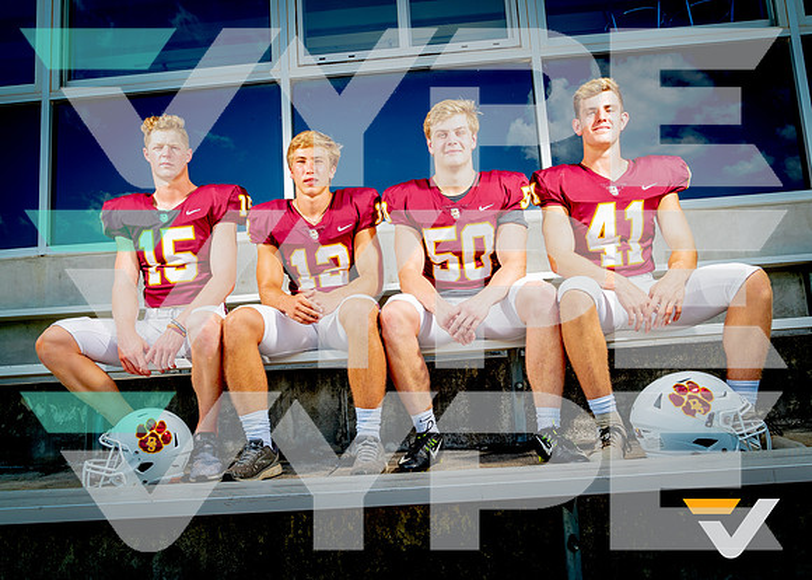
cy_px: 290
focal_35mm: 25
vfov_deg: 53.2
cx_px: 406
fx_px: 579
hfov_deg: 70.1
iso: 100
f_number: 11
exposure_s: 1/125
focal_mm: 24
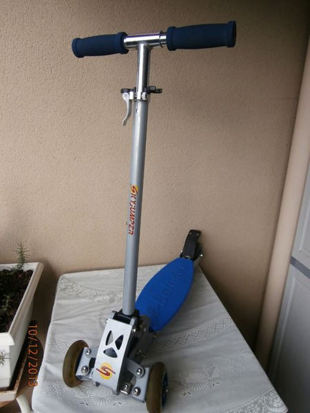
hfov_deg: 56.8
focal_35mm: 24
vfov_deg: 71.6
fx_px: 287
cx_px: 155
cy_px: 206
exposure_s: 1/250
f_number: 3
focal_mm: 4.2
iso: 100
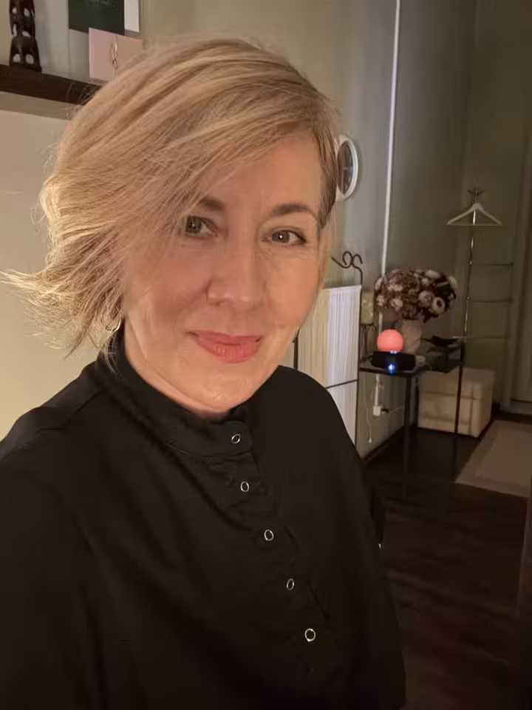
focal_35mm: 30
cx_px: 266
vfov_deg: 60.0
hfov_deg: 46.8
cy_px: 355
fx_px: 615
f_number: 1.9
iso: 800
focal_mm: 2.69
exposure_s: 1/8
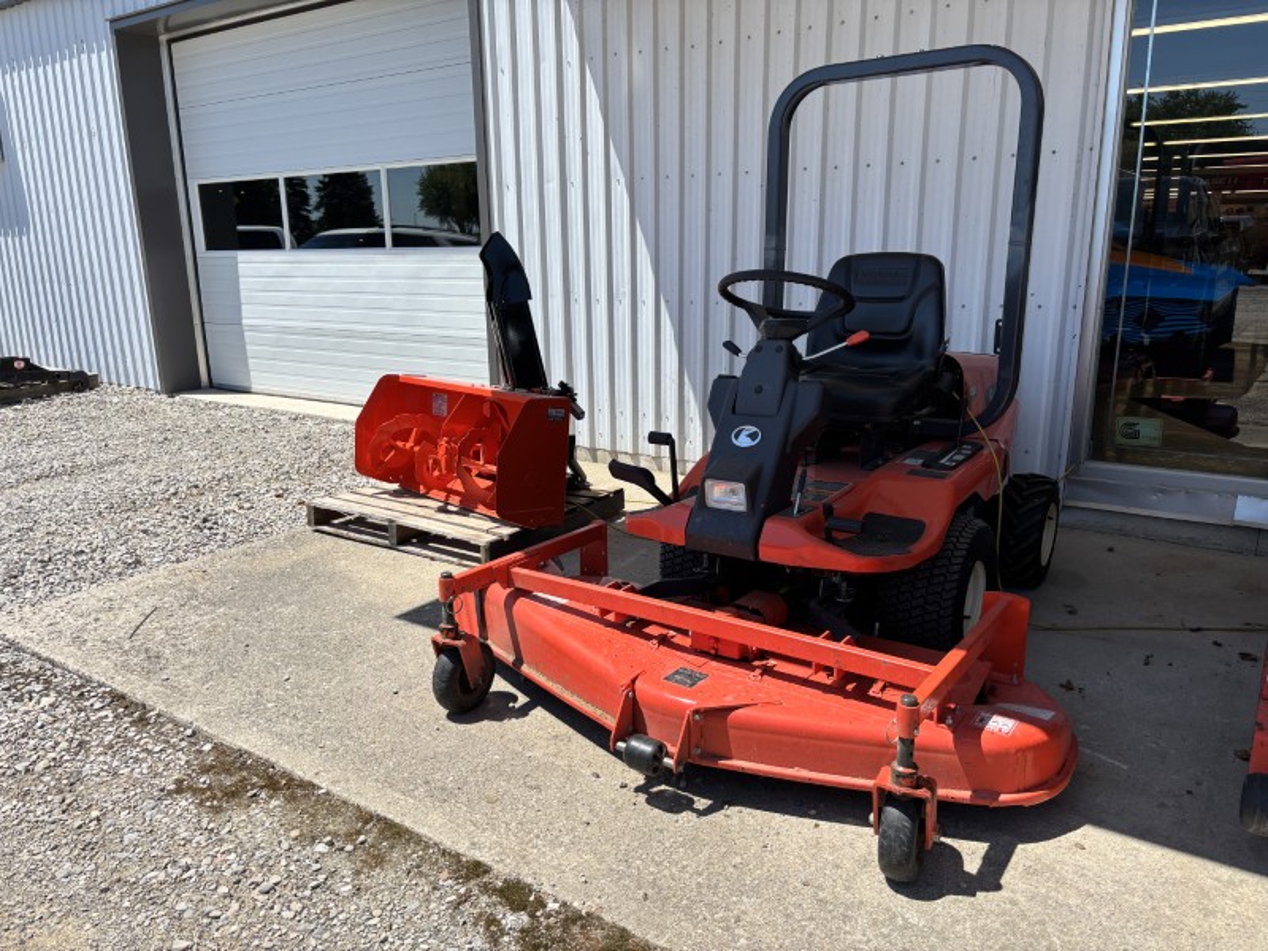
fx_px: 952
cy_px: 476
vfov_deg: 53.1
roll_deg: +0.5
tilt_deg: -13.6
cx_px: 634
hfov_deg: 67.3
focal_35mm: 26
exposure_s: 1/3021
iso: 50
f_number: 1.6
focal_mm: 5.96
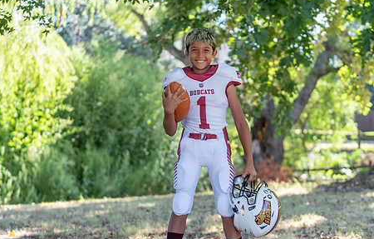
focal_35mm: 95
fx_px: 974
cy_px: 148
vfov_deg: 14.0
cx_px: 201
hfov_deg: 21.7
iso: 200
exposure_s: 1/320
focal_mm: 70
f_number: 2.8
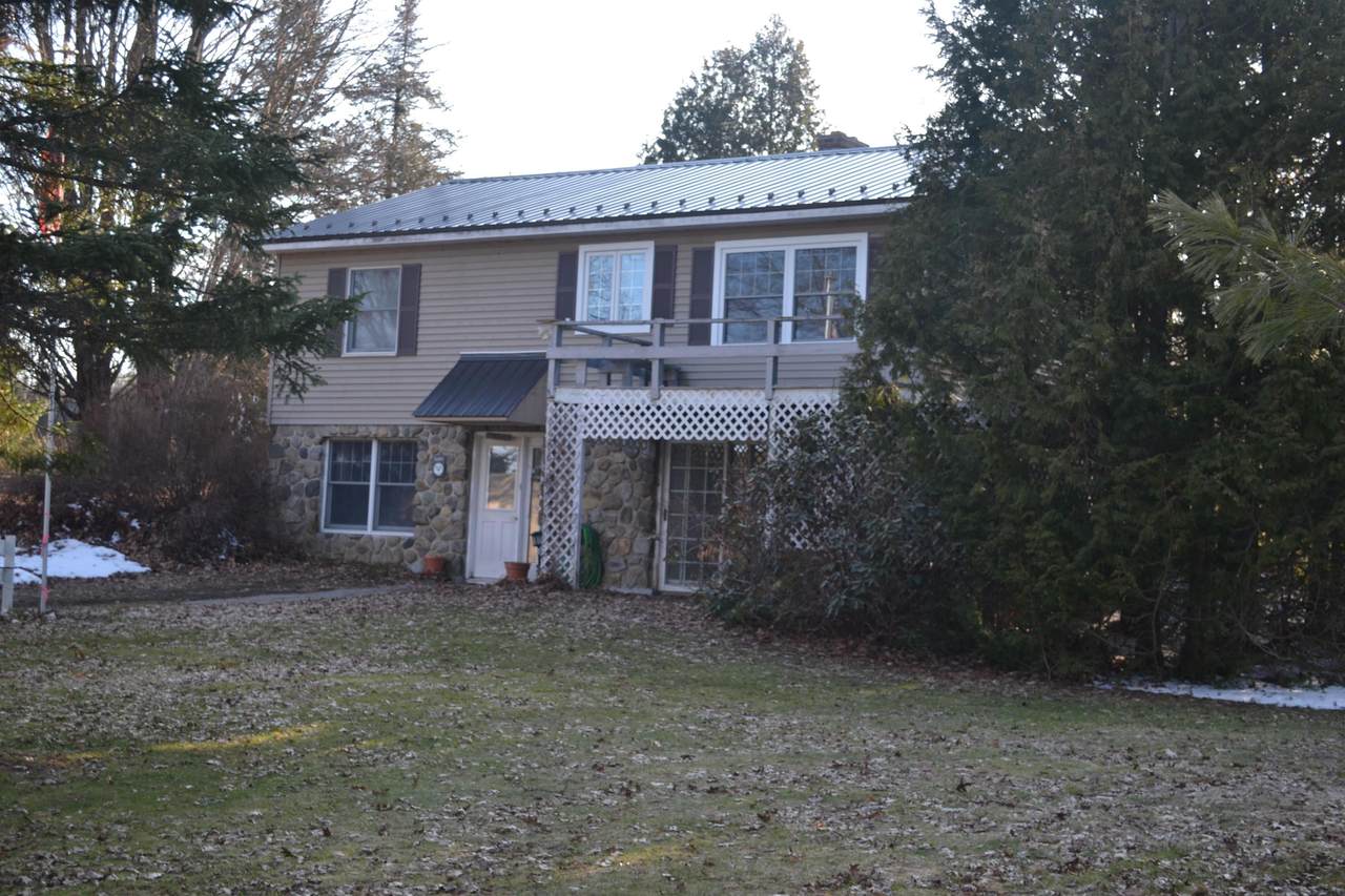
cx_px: 672
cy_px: 448
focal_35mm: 52
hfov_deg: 37.9
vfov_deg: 25.7
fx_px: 1961
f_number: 5
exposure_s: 1/125
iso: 110
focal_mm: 35
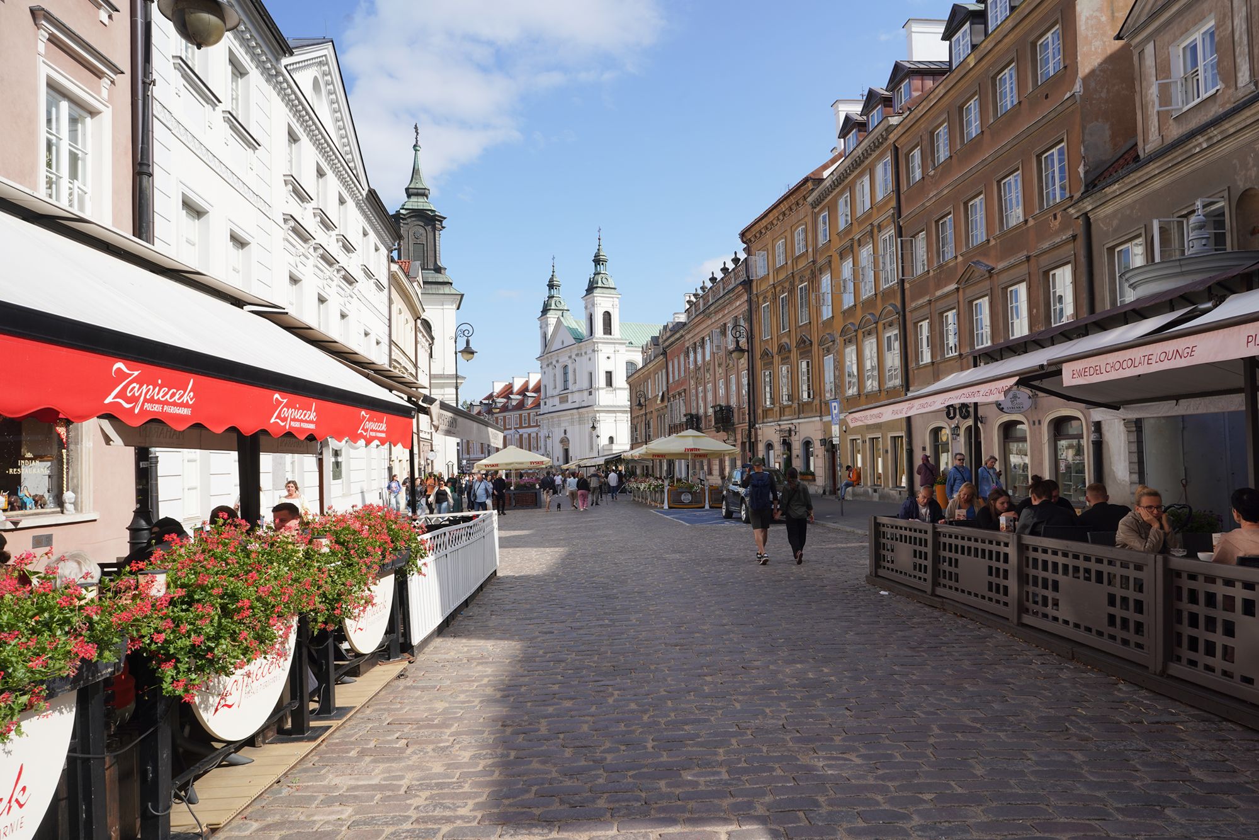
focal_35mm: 24
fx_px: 839
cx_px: 630
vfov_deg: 53.1
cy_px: 420
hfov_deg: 73.7
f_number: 13
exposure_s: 1/100
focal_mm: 24
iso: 100
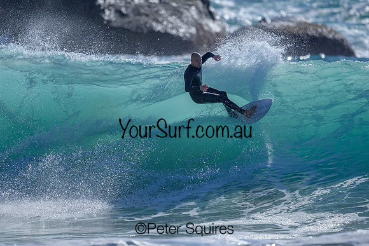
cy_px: 125
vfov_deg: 1.4
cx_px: 186
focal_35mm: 983
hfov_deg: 2.1
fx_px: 10078
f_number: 6.3
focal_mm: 800
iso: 1400
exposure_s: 1/2000
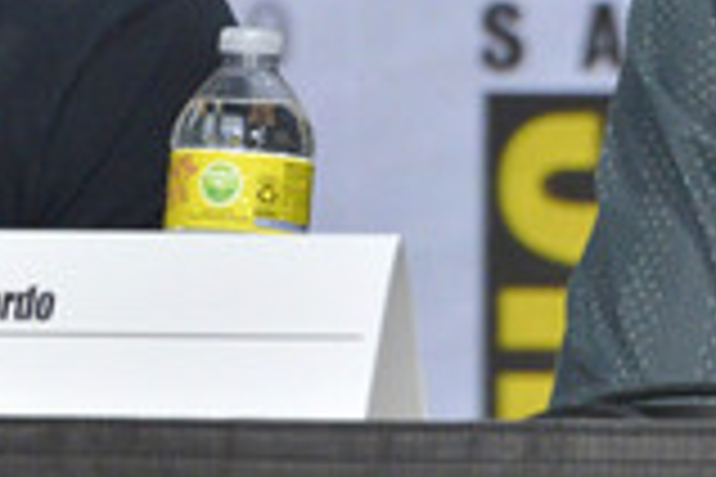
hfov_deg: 1.8
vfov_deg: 1.2
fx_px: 22552
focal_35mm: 1134
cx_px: -243
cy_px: -180
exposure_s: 1/250
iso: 1600
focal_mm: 400
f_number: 6.3
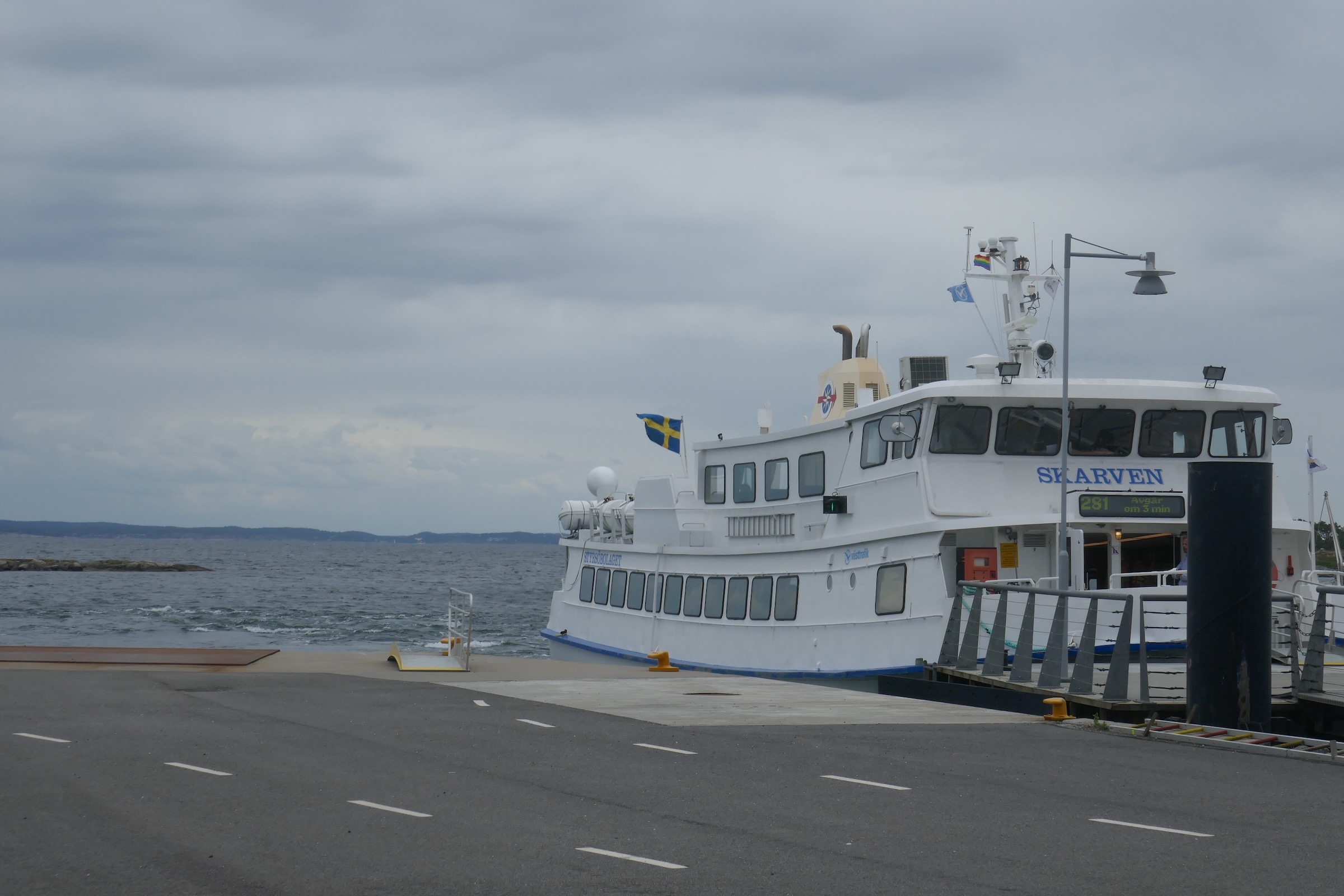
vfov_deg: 19.5
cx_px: 672
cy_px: 448
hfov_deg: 28.8
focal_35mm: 70
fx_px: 2613
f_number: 8
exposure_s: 1/800
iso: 200
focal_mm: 25.5
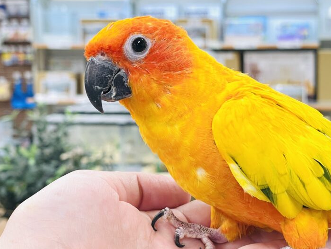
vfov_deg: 16.6
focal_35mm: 89
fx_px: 851
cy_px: 133
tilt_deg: -6.8
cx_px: 231
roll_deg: +0.6
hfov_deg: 21.9
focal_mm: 6
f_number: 2
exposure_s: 1/99
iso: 100
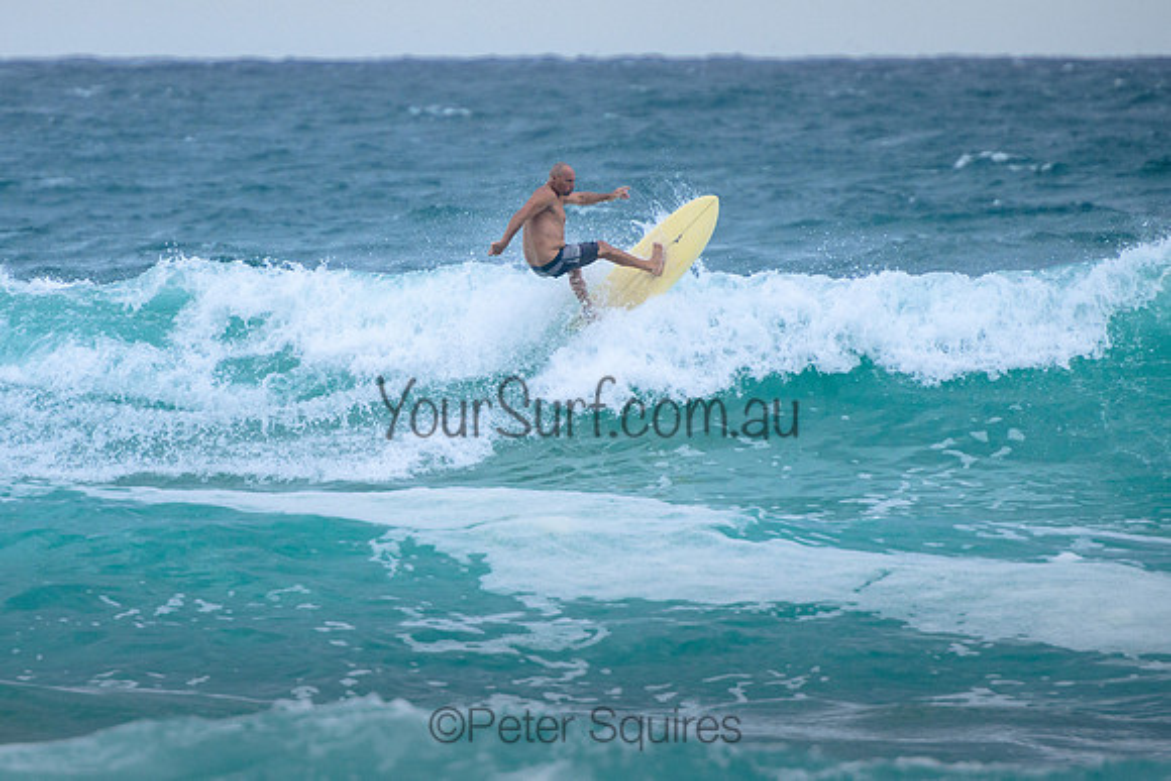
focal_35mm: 550
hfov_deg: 3.7
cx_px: 461
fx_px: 17898
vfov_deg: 2.5
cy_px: 316
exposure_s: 1/2000
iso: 560
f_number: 5.6
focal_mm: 400
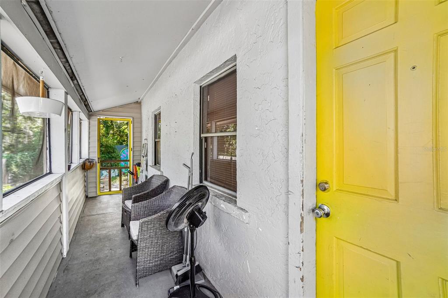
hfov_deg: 100.4
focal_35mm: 15
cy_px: 149
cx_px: 224
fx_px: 187
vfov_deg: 77.3
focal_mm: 10
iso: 400
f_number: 8
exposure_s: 1/30
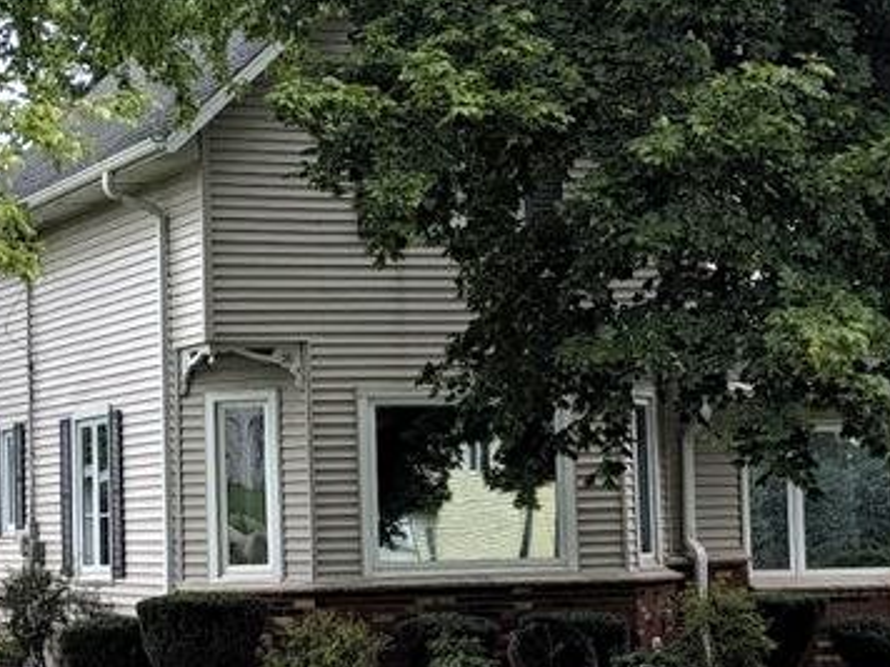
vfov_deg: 13.7
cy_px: 355
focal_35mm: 108
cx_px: 325
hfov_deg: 18.2
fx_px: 2777
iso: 21
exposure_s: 1/331
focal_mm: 6.9
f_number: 1.68
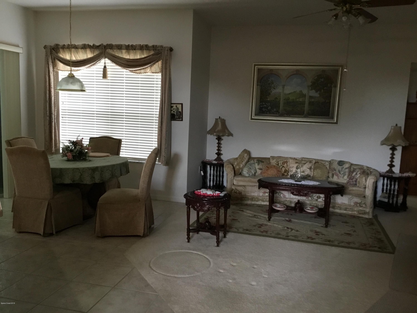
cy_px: 156
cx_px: 208
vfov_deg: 45.4
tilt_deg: -7.2
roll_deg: -3.7
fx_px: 373
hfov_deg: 58.4
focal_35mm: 31
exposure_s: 1/30
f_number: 2.4
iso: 125
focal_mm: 3.3
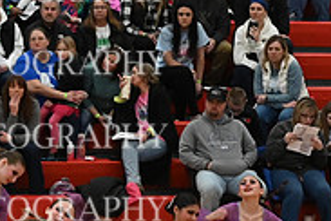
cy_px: 245
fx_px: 3052
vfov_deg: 4.1
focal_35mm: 332
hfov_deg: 6.2
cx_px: -94
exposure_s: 1/400
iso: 5000
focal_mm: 70
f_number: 4
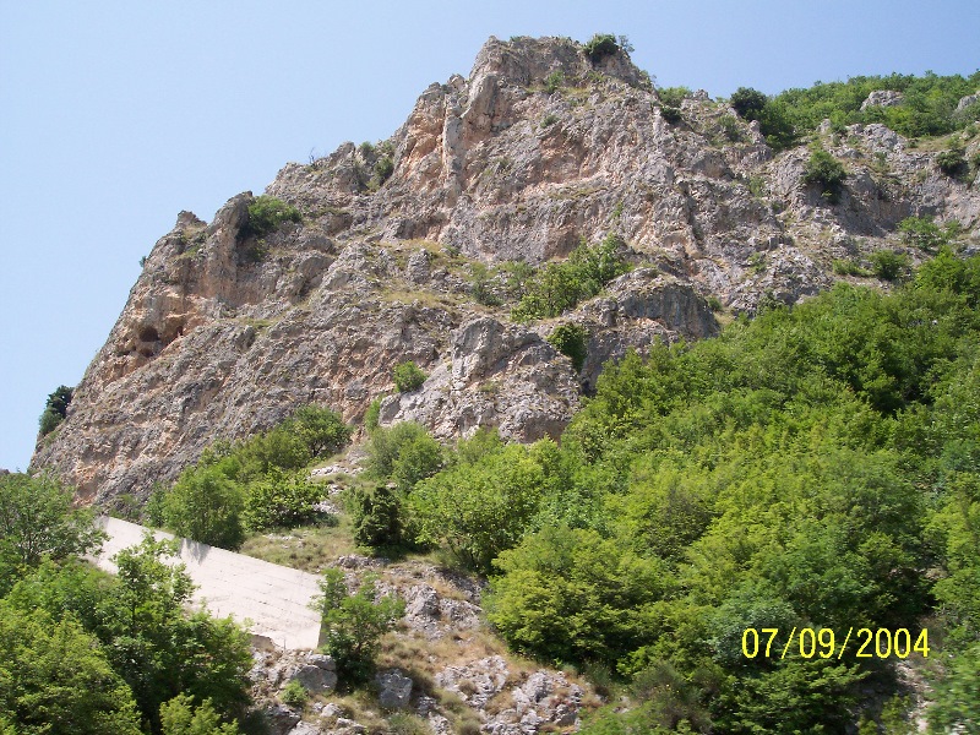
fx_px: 1076
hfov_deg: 49.0
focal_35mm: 38
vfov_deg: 37.7
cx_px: 490
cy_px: 368
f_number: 4.8
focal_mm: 8
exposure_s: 1/500
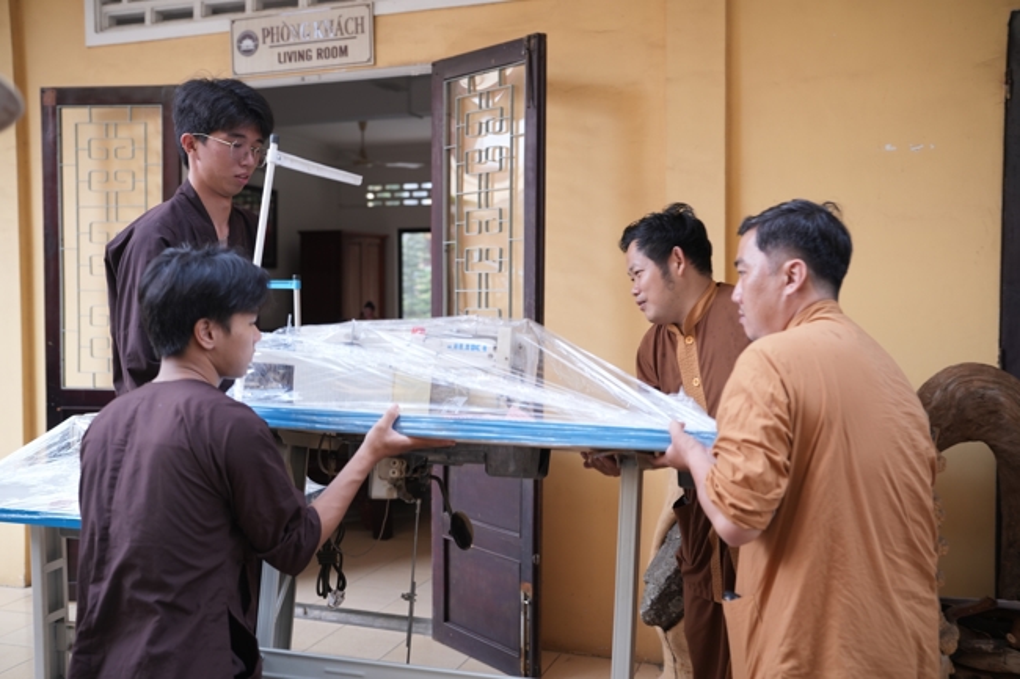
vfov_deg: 37.8
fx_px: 991
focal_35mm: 35
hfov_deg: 54.4
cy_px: 340
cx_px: 510
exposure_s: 1/100
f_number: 2.8
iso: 400
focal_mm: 35
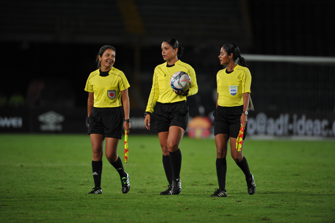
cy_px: 112
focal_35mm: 400
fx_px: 3720
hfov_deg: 5.2
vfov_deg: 3.4
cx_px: 168
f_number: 4
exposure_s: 1/1000
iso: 2500
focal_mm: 400
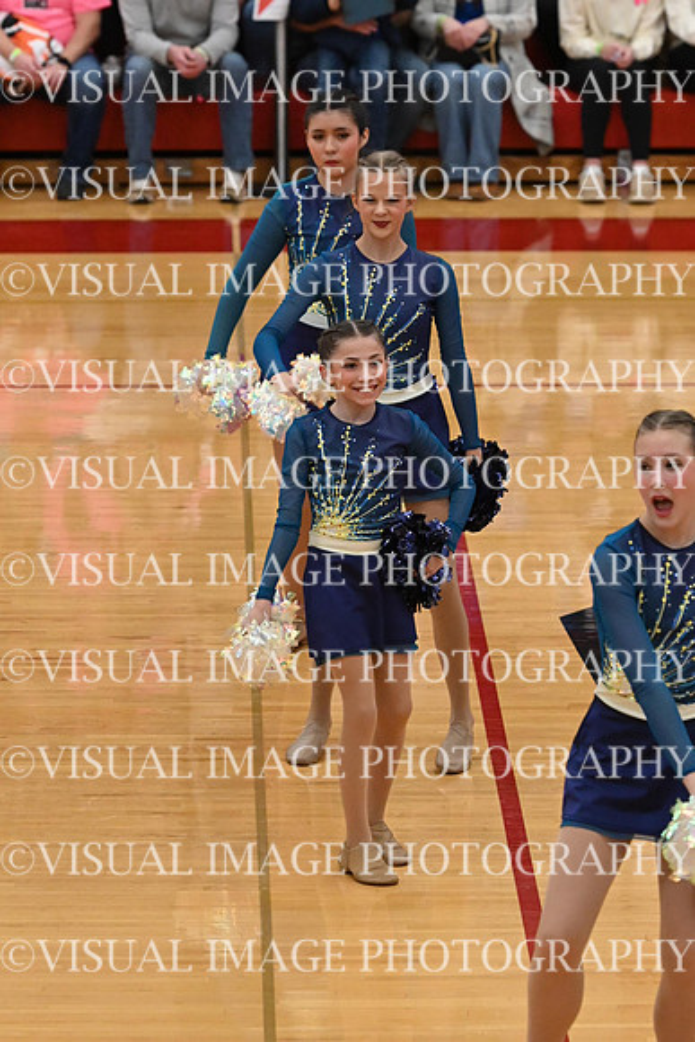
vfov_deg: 9.8
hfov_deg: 6.5
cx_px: 348
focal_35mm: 210
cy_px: 521
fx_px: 6077
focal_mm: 140
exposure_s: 1/400
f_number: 4
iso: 6400
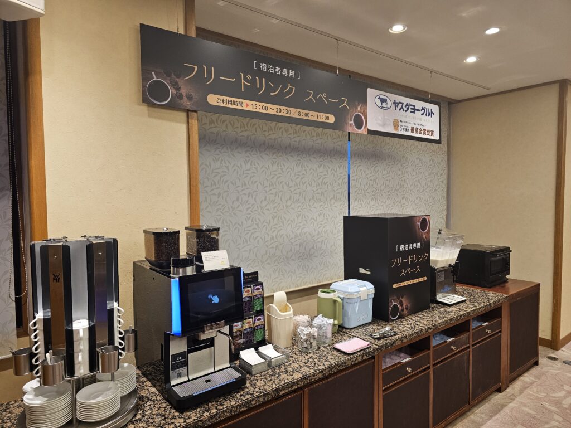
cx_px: 286
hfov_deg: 73.9
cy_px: 214
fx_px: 379
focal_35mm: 23
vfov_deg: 58.9
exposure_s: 1/120
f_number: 1.7
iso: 250
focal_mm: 6.3
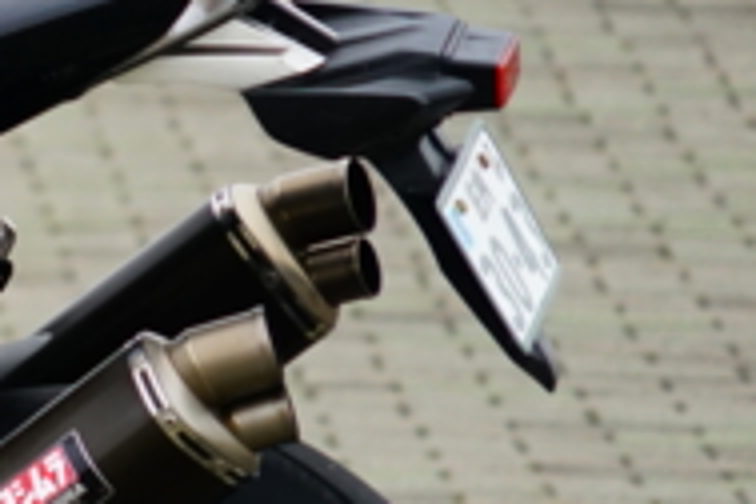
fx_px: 21292
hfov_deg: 2.0
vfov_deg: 1.4
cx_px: -840
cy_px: 456
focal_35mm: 1014
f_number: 6.3
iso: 1000
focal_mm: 240
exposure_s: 1/250
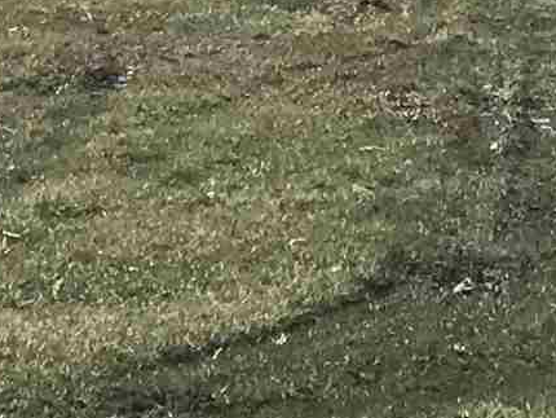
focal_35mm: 407
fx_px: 6541
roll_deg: -0.2
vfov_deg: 3.6
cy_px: -401
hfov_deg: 4.9
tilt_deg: -0.1
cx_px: 603
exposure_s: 1/977
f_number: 2.8
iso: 20
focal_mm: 6.6
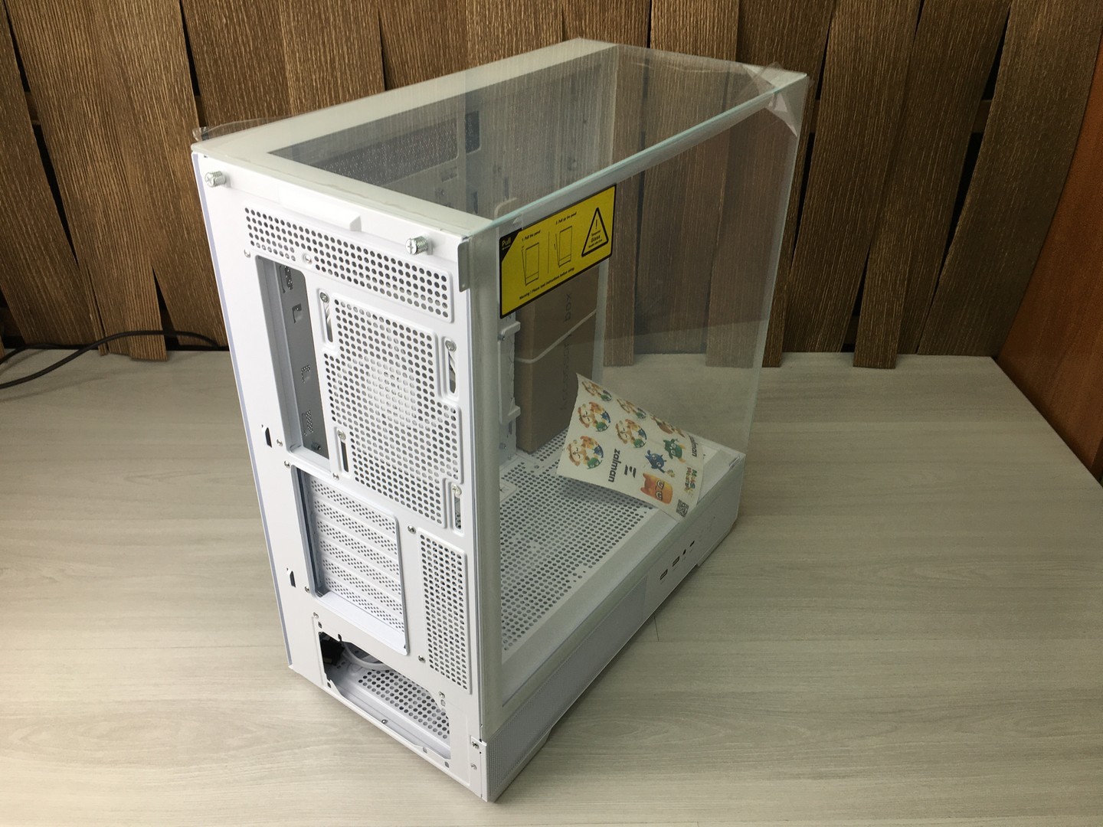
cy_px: 414
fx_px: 924
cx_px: 552
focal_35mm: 29
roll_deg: -0.3
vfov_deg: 48.2
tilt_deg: -32.5
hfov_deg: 61.7
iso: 25
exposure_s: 1/100
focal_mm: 4.15
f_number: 2.2
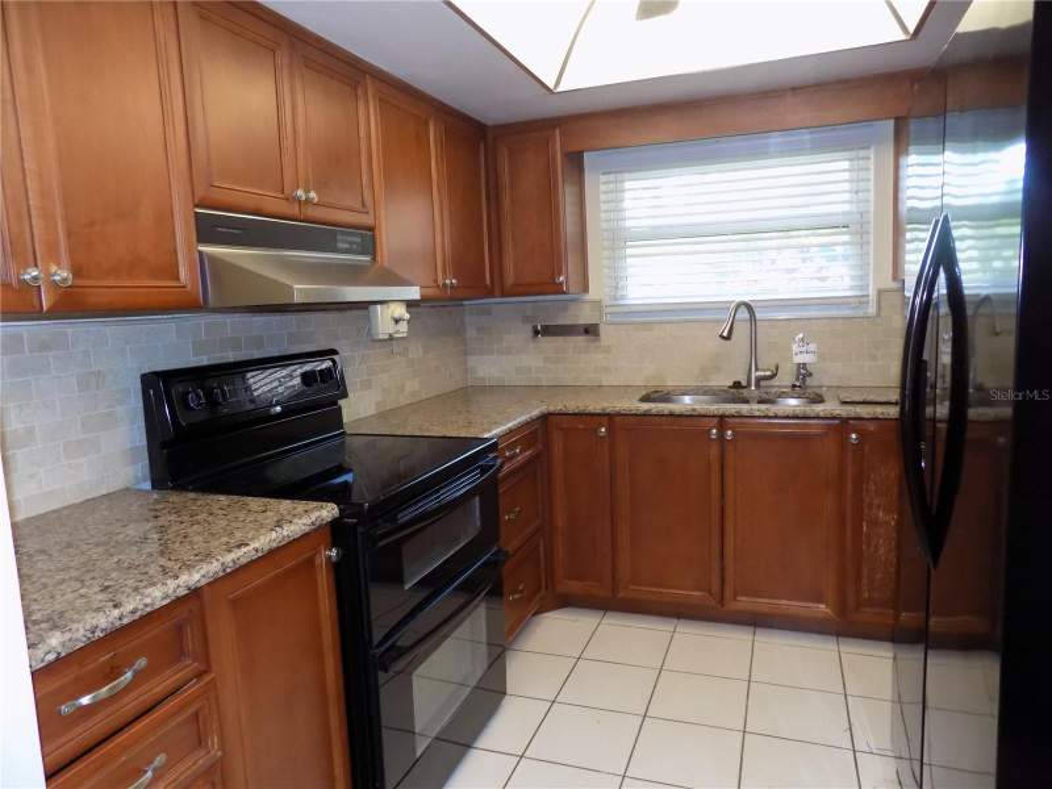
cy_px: 394
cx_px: 526
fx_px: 699
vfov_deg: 58.9
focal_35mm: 23
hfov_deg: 73.9
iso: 320
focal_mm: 4
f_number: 3.1
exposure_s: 1/30
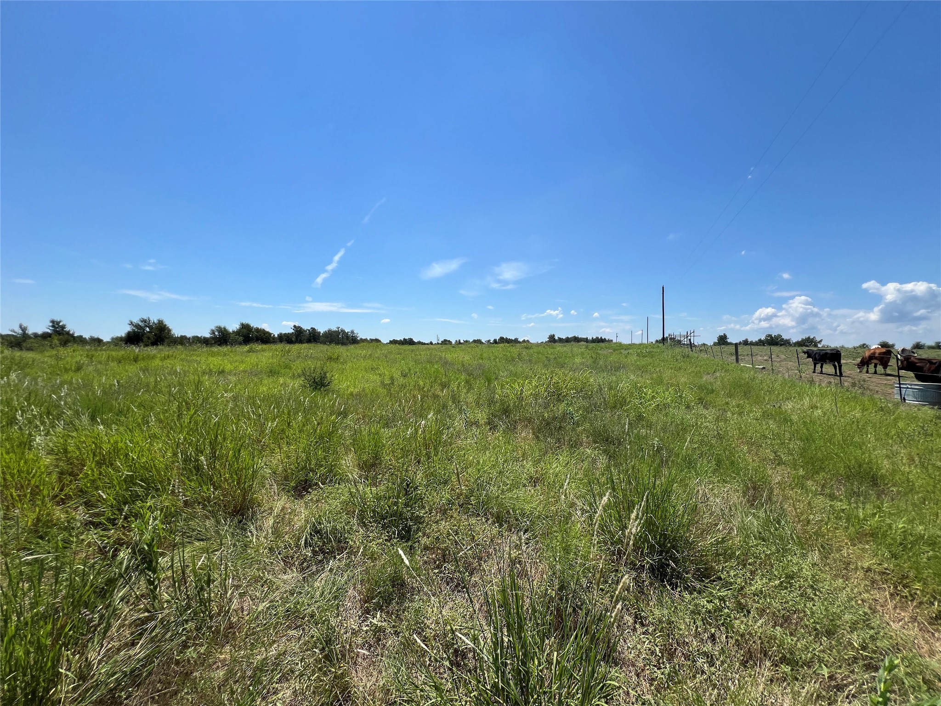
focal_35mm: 13
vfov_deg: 89.9
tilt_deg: +0.1
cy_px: 353
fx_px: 353
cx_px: 470
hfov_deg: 106.2
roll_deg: -0.9
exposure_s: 1/2538
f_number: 1.8
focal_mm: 1.57
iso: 32
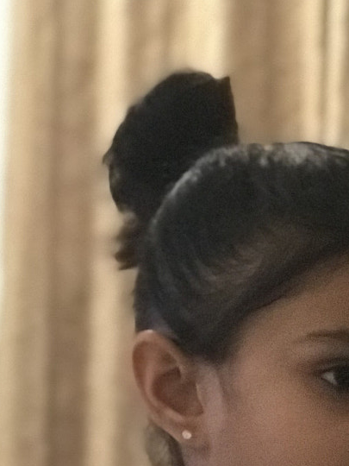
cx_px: 381
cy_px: 538
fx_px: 2272
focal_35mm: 169
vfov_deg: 11.5
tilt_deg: +2.4
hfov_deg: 8.7
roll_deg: +0.1
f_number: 2.8
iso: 1250
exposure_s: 1/50
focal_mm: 6.6
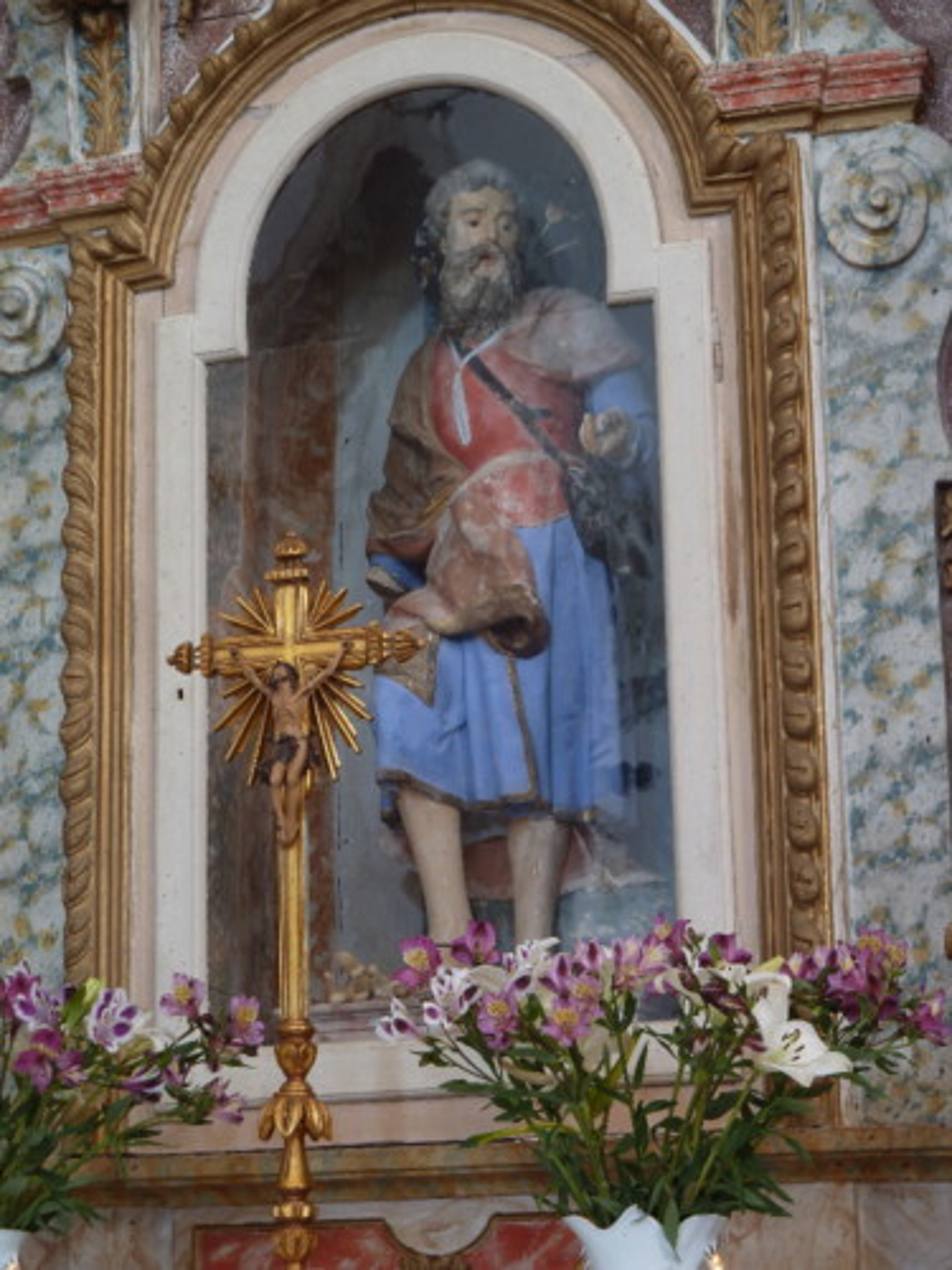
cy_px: 635
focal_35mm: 96
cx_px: 476
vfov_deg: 20.4
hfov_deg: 15.4
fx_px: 3520
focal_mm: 15.8
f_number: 4.3
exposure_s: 2
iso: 80
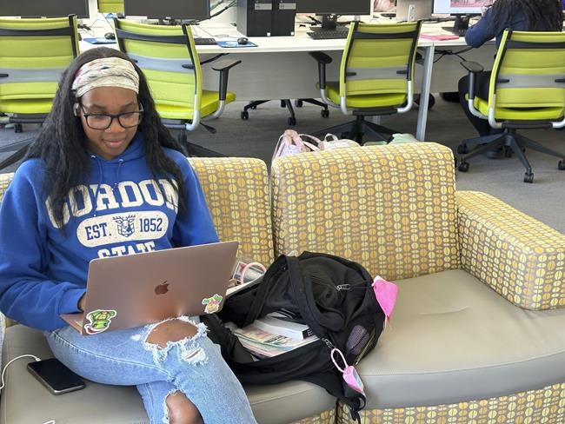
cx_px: 282
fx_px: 784
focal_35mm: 48
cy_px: 212
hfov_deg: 39.6
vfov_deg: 30.3
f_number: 1.78
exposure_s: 1/60
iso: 100
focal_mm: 6.86
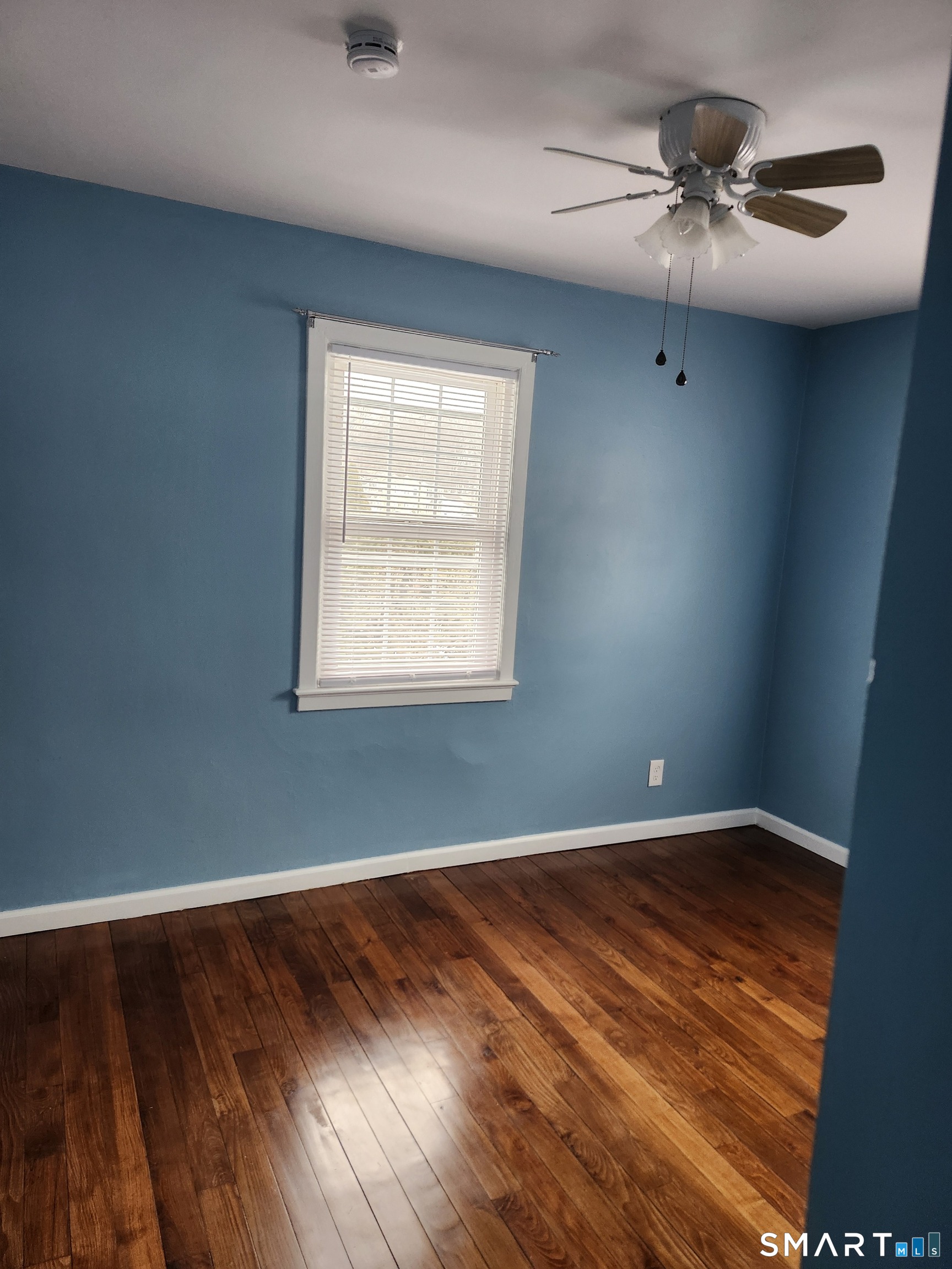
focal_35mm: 23
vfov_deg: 73.9
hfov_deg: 58.9
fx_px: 843
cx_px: 476
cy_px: 634
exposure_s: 1/120
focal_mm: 5.54
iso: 320
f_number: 1.8
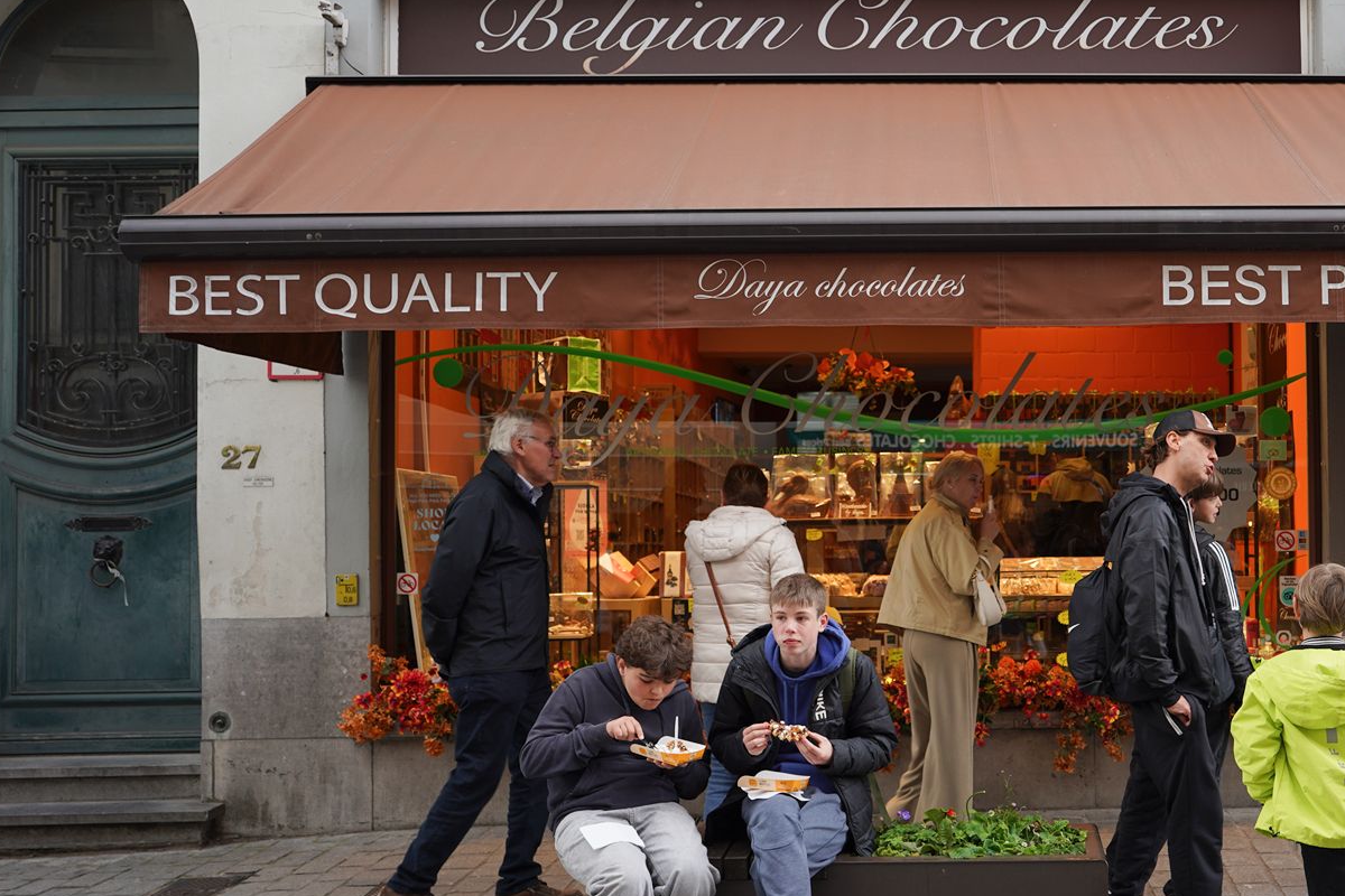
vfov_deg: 33.4
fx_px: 1494
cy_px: 493
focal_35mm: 40
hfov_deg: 46.9
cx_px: 986
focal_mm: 24
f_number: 2.8
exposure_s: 1/100
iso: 100
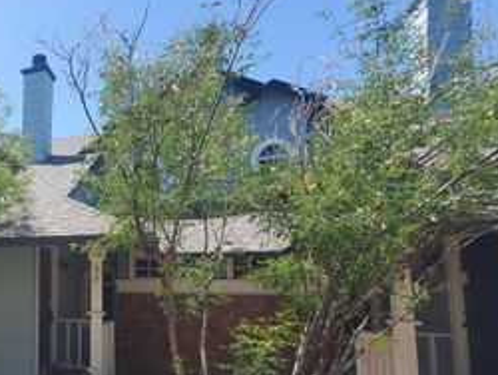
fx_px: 374
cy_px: 254
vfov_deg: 52.0
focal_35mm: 26
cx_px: 24
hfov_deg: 55.4
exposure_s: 1/586
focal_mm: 1.8
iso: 50
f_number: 2.2
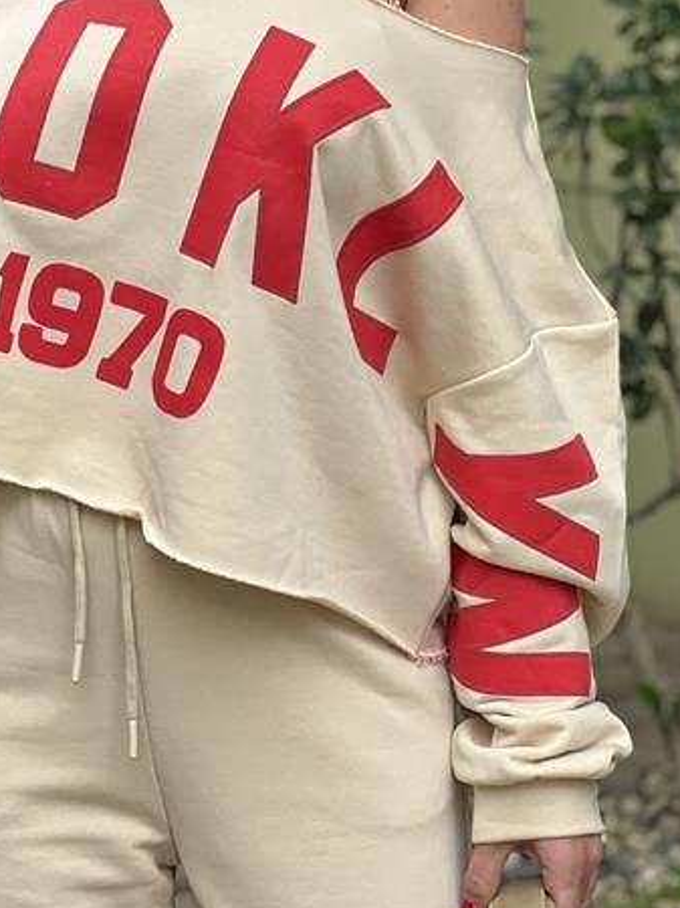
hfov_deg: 10.8
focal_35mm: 137
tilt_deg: -3.4
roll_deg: +3.2
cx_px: 143
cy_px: 125
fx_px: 3592
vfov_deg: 14.3
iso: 250
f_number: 2.8
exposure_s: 1/121
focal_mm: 9
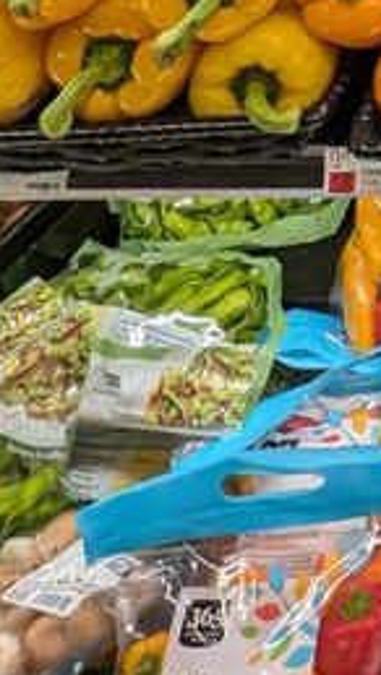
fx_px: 1255
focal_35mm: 70
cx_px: 892
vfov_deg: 21.1
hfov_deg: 13.2
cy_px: -521
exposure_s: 1/73
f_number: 2.2
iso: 81
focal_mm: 1.95
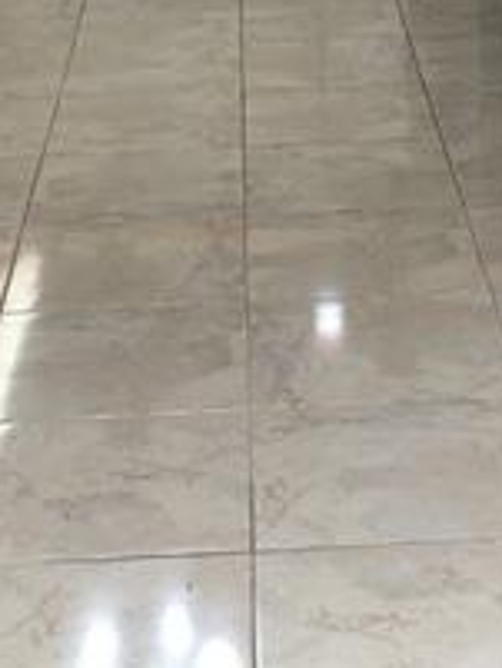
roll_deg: +0.9
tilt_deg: -2.3
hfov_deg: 13.8
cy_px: -432
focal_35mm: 107
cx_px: 362
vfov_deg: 16.2
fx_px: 2067
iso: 25
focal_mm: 3.99
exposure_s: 1/40
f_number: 1.8
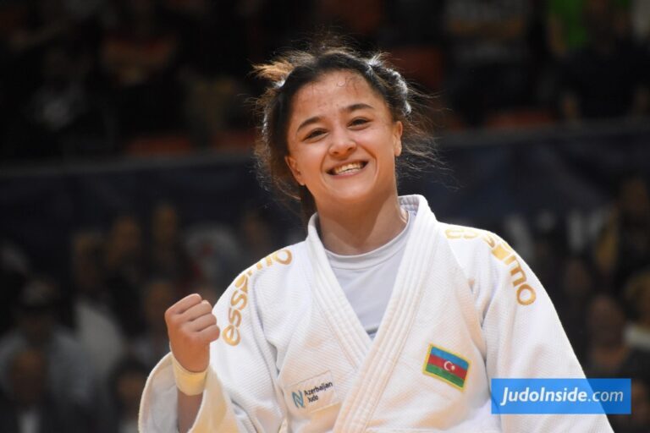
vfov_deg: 3.5
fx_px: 7041
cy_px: 216
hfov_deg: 5.3
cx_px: 325
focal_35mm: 390
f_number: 6
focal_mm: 260
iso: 3200
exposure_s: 1/800
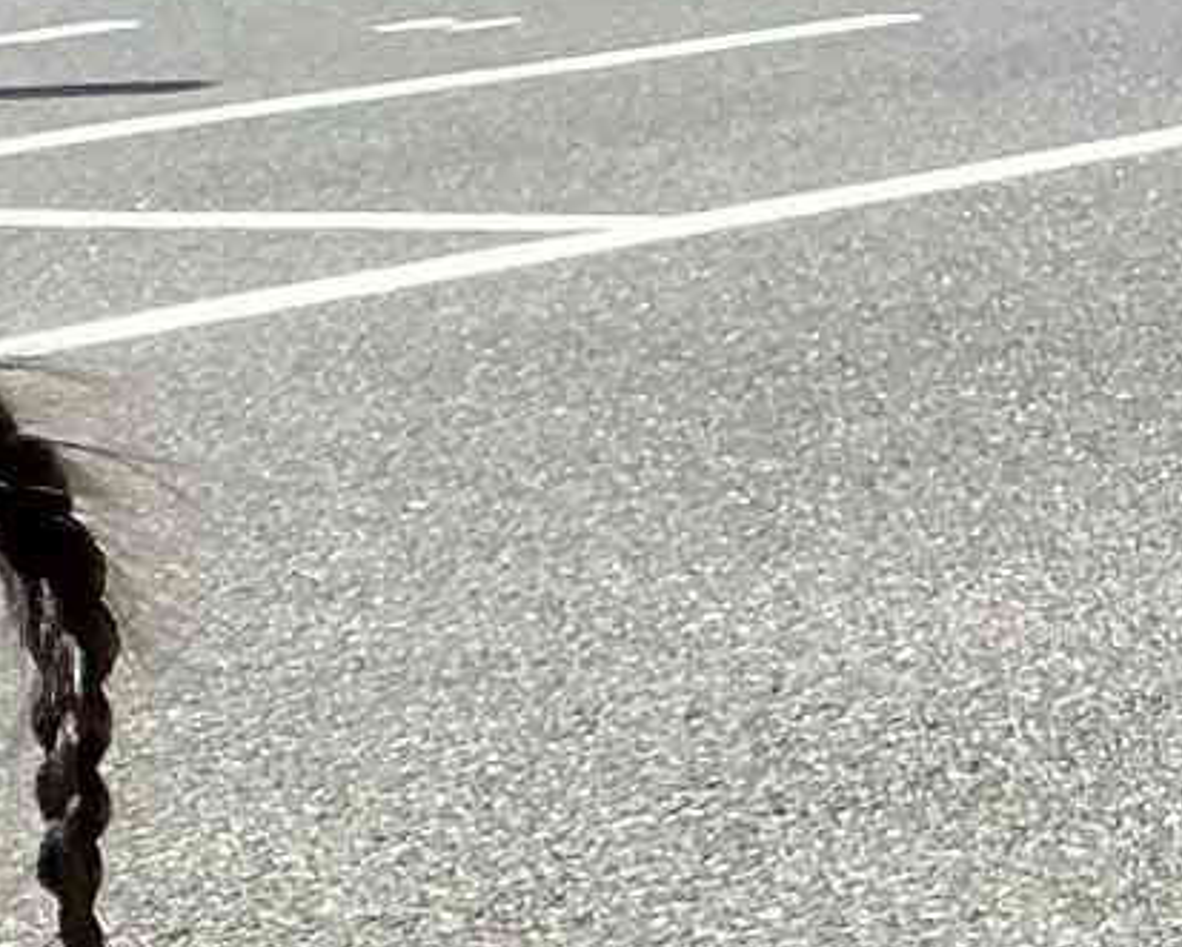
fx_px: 4796
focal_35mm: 137
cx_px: -1563
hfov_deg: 11.7
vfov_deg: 10.7
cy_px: 1648
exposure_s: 1/770
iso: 25
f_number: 1.8
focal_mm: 3
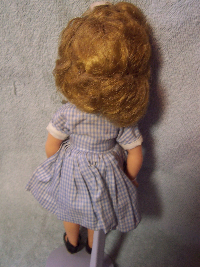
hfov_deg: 38.7
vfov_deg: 50.1
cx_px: 100
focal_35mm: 37
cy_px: 134
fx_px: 285
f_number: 2.8
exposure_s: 1/30
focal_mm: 5.6
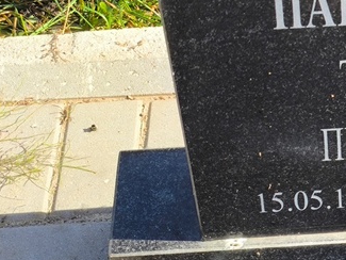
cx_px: 386
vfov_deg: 12.1
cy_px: 114
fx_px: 1230
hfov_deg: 15.6
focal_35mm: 123
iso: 50
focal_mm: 4.71
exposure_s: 1/550
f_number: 1.7
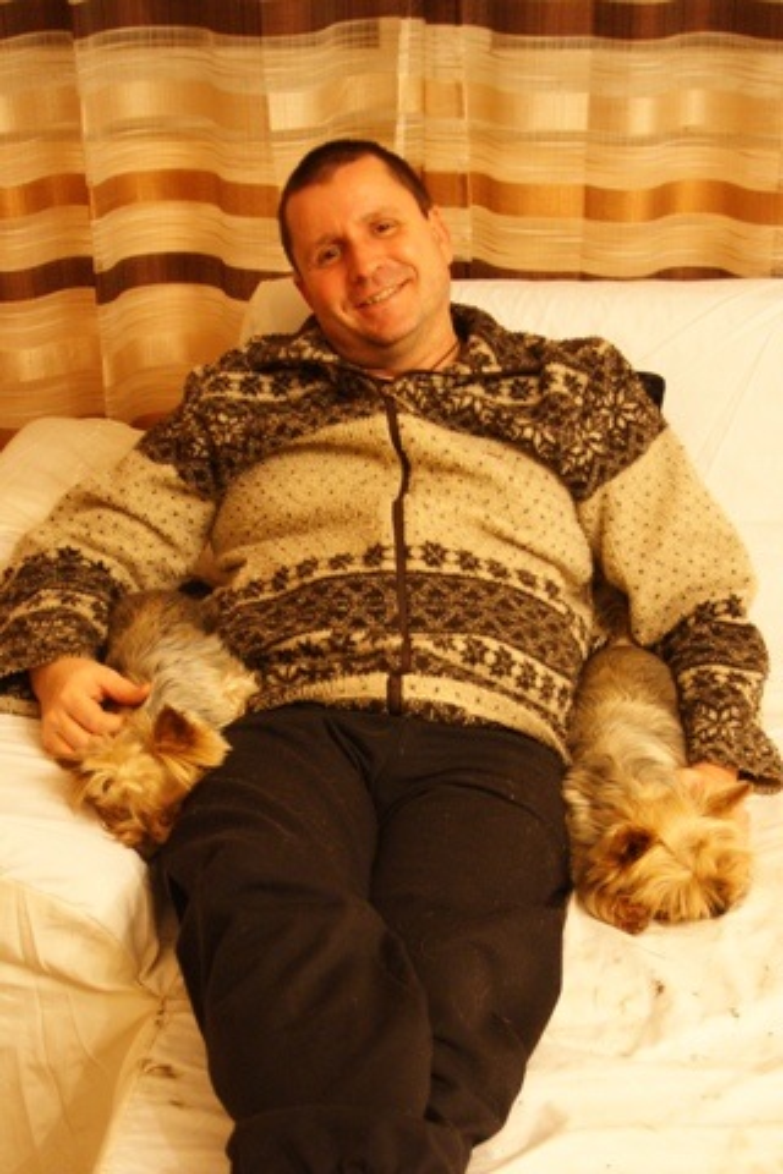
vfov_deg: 46.4
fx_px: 1370
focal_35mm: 42
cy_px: 587
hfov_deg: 31.9
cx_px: 392
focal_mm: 28
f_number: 4.5
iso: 400
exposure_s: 1/6
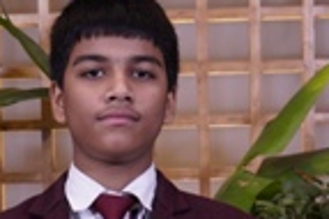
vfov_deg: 10.2
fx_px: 1205
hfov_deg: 15.5
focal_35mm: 132
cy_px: 243
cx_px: 113
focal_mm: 28
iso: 500
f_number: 5
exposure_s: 1/125
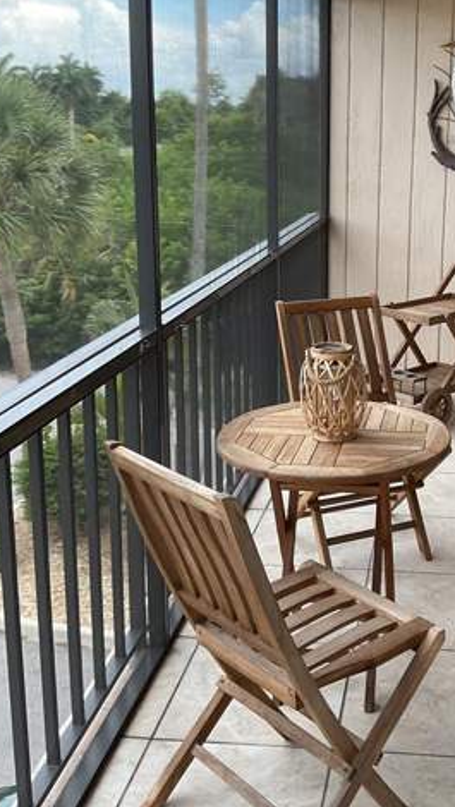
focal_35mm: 43
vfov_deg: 47.2
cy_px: 343
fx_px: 921
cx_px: 386
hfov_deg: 27.0
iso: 20
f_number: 1.8
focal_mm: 3
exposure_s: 1/120
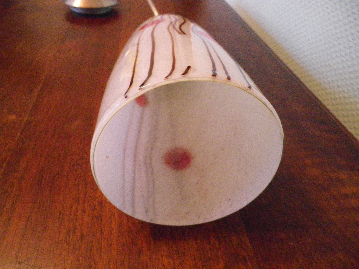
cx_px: 180
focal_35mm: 28
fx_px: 290
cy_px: 134
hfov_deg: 63.4
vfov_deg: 49.7
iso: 800
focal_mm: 4.9
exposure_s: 1/25
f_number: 2.6
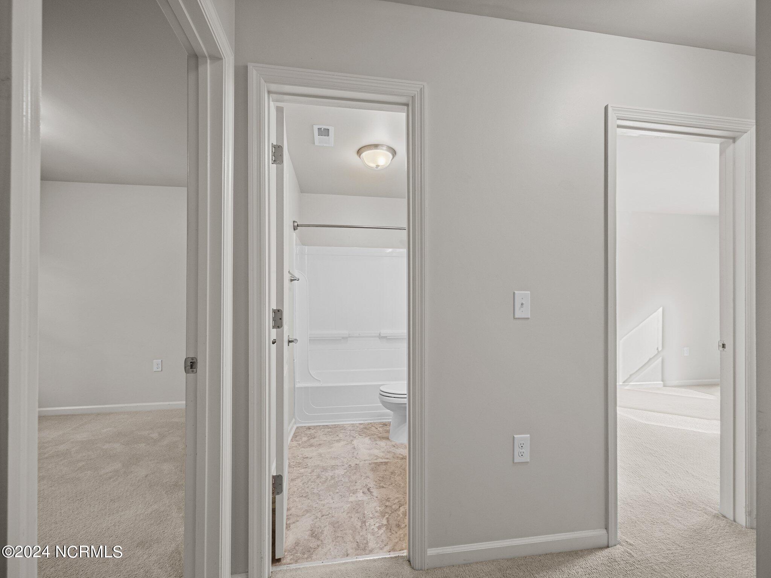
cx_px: 386
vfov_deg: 85.7
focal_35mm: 14
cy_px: 289
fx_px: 312
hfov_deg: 102.1
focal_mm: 7
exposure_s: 1/10
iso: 400
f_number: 4
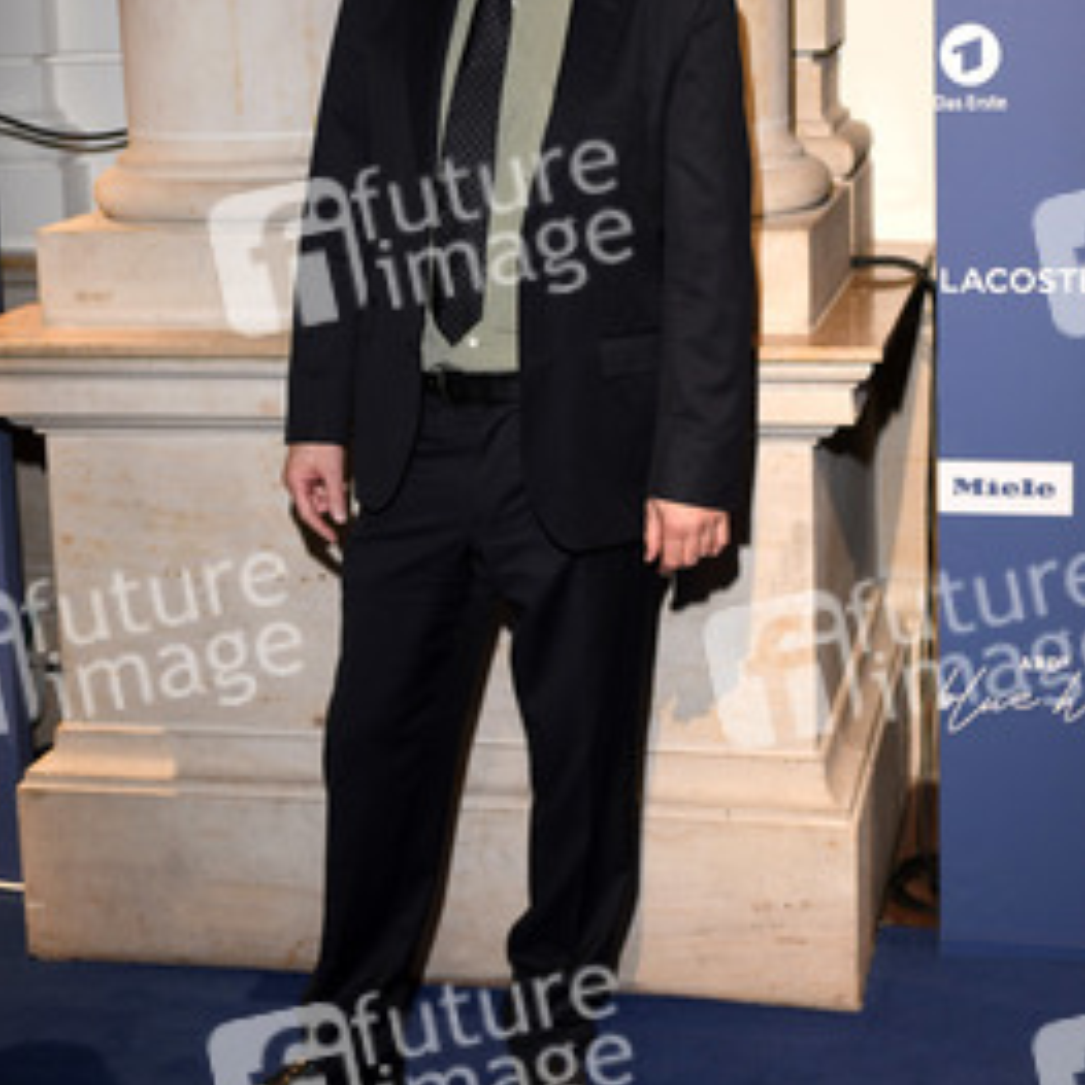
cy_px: 446
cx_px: 540
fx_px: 2199
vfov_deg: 27.7
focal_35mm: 62
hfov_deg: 27.7
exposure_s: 1/320
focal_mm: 48
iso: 1250
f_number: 3.2
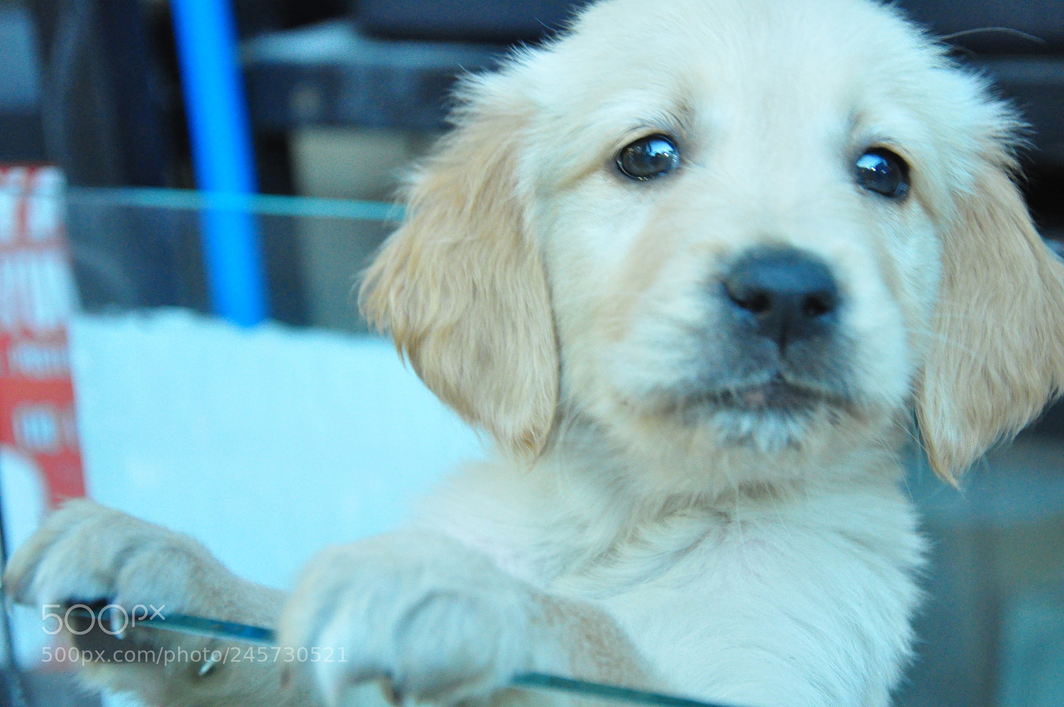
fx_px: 2568
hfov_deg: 23.4
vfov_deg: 15.7
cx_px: 532
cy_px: 354
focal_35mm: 87
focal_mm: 58
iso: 3200
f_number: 5
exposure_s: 1/40
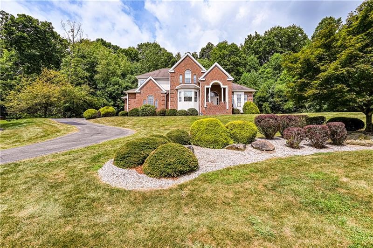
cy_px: 124
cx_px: 186
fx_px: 160
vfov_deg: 75.4
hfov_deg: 98.6
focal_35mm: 16
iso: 100
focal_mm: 15.5
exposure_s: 1/250
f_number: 8
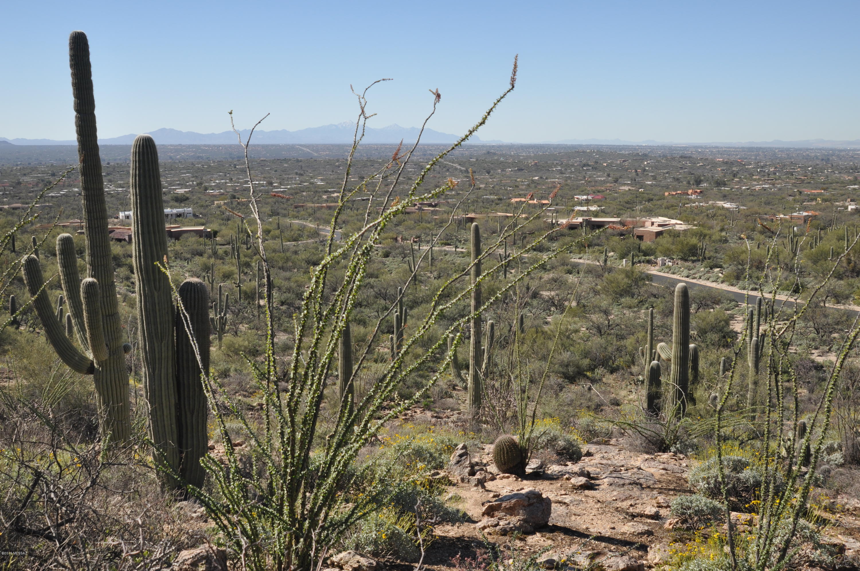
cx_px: 430
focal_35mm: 36
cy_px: 286
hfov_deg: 53.2
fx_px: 859
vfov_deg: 36.8
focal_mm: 24
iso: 200
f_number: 7.1
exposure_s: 1/200
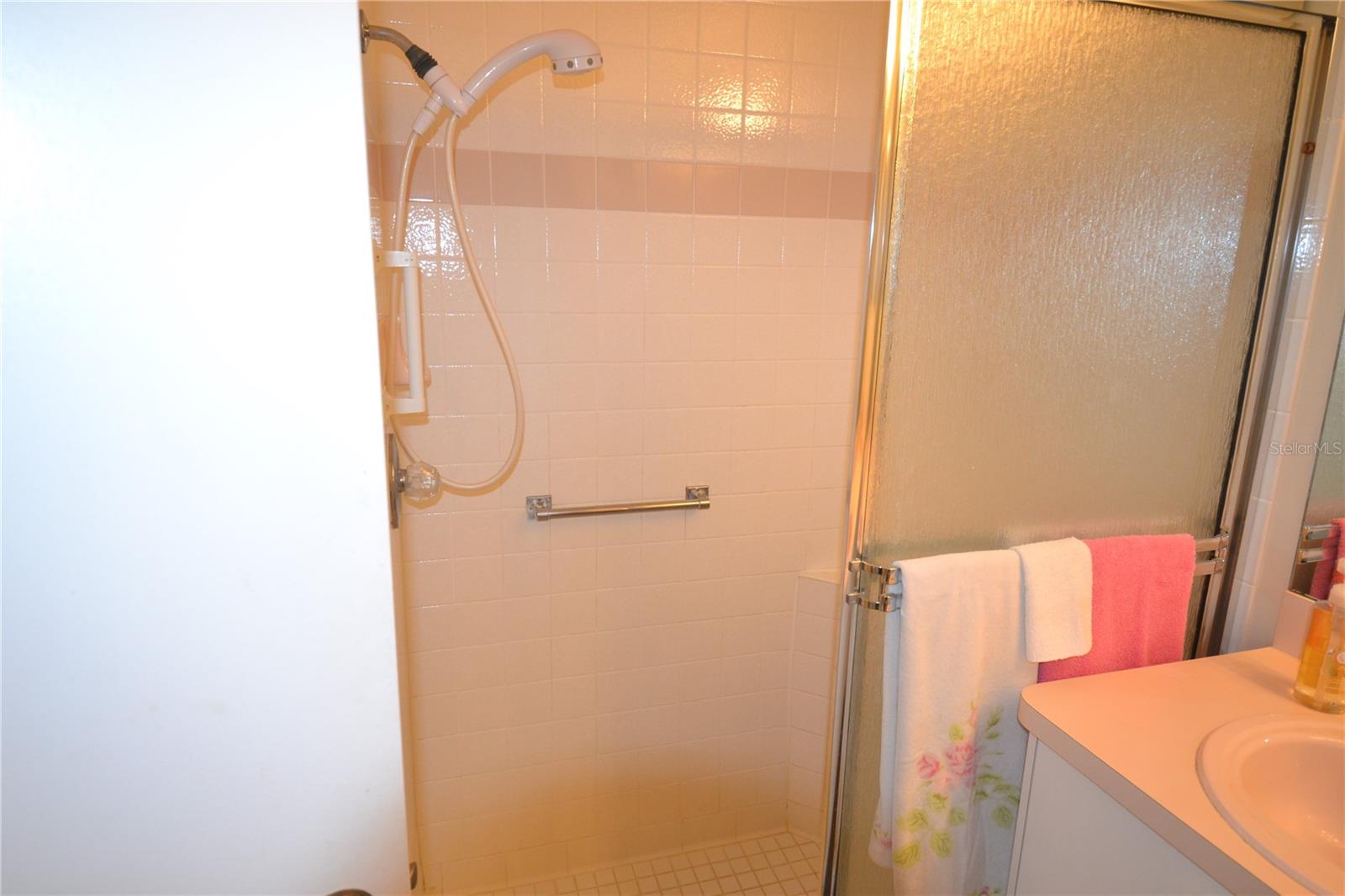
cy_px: 448
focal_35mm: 21
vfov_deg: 59.5
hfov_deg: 81.2
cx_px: 672
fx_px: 784
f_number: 4
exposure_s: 1/60
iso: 1000
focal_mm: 14
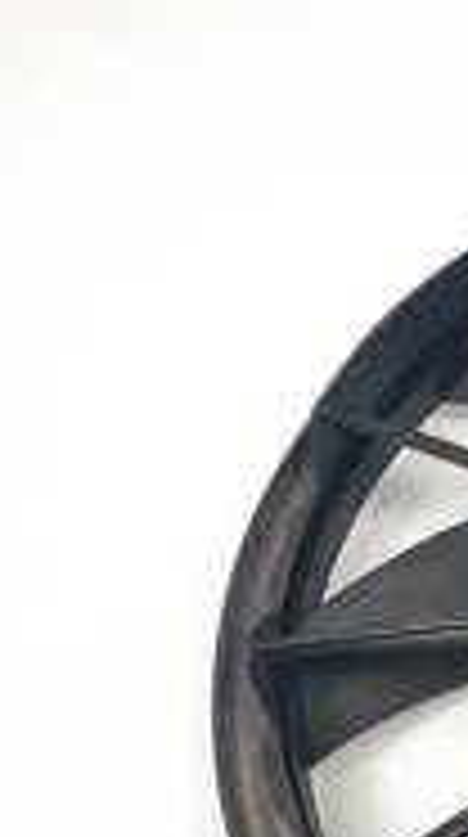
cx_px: 850
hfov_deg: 16.4
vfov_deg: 33.7
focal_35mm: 61
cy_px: 634
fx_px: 1352
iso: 50
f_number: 2.4
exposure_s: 1/203
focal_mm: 4.3
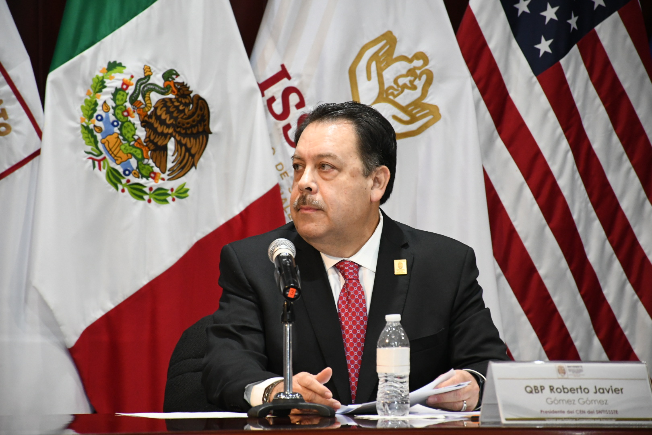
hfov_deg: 9.8
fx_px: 3803
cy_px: 218
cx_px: 326
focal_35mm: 210
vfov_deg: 6.5
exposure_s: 1/125
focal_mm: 140
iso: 3200
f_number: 5.6
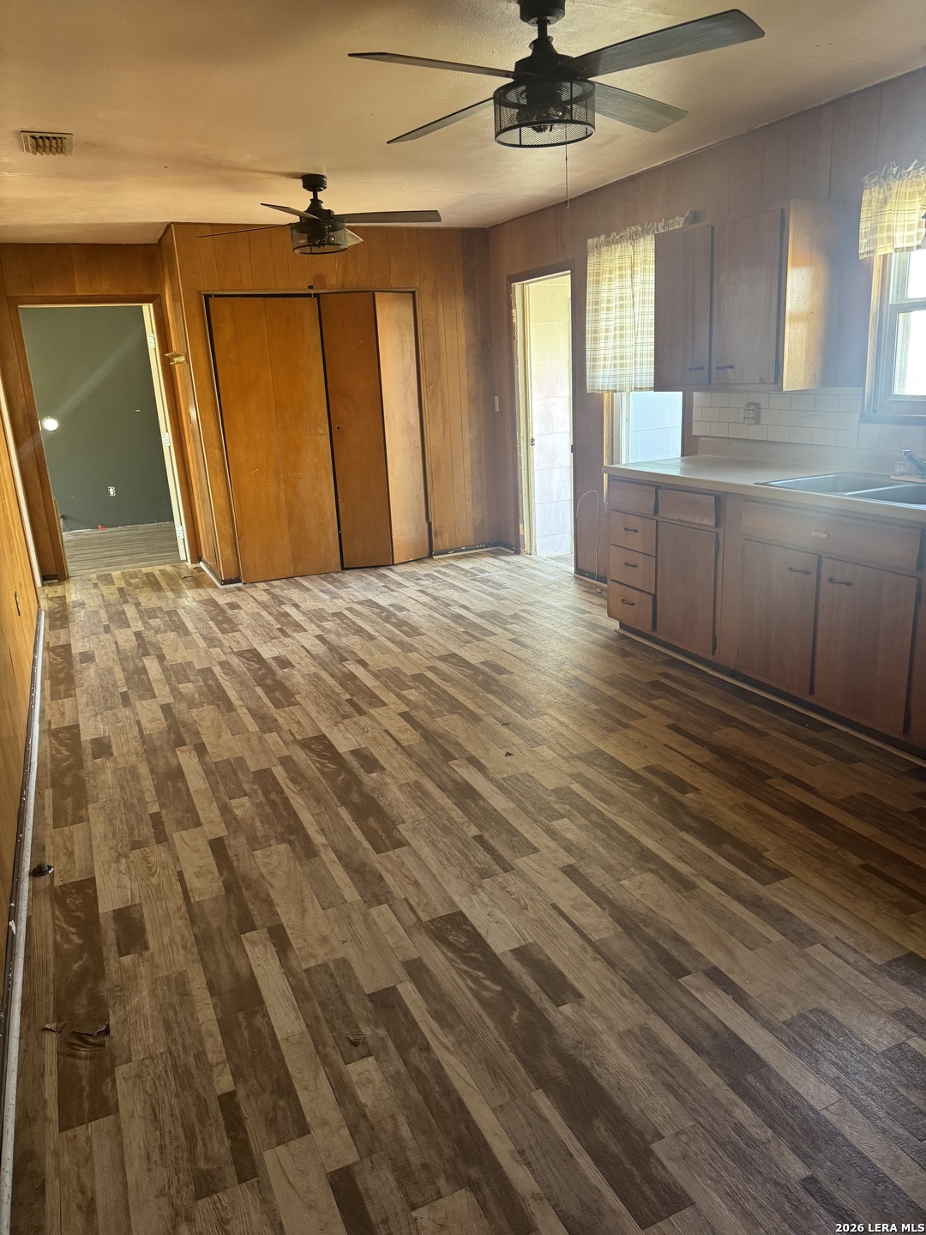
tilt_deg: -15.5
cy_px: 618
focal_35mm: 24
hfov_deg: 56.8
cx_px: 463
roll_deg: +3.3
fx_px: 856
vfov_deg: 71.6
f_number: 1.78
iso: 250
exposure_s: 1/60
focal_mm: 6.76
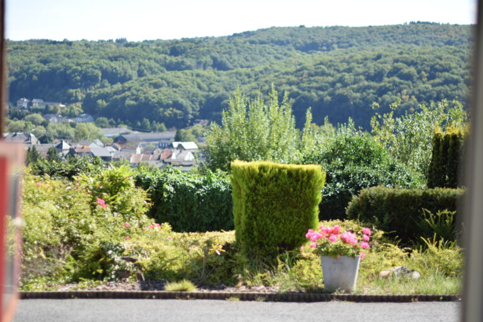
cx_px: 242
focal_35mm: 75
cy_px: 161
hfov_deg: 27.0
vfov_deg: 18.2
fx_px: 1006
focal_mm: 50
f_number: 1.4
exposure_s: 1/2500
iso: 100
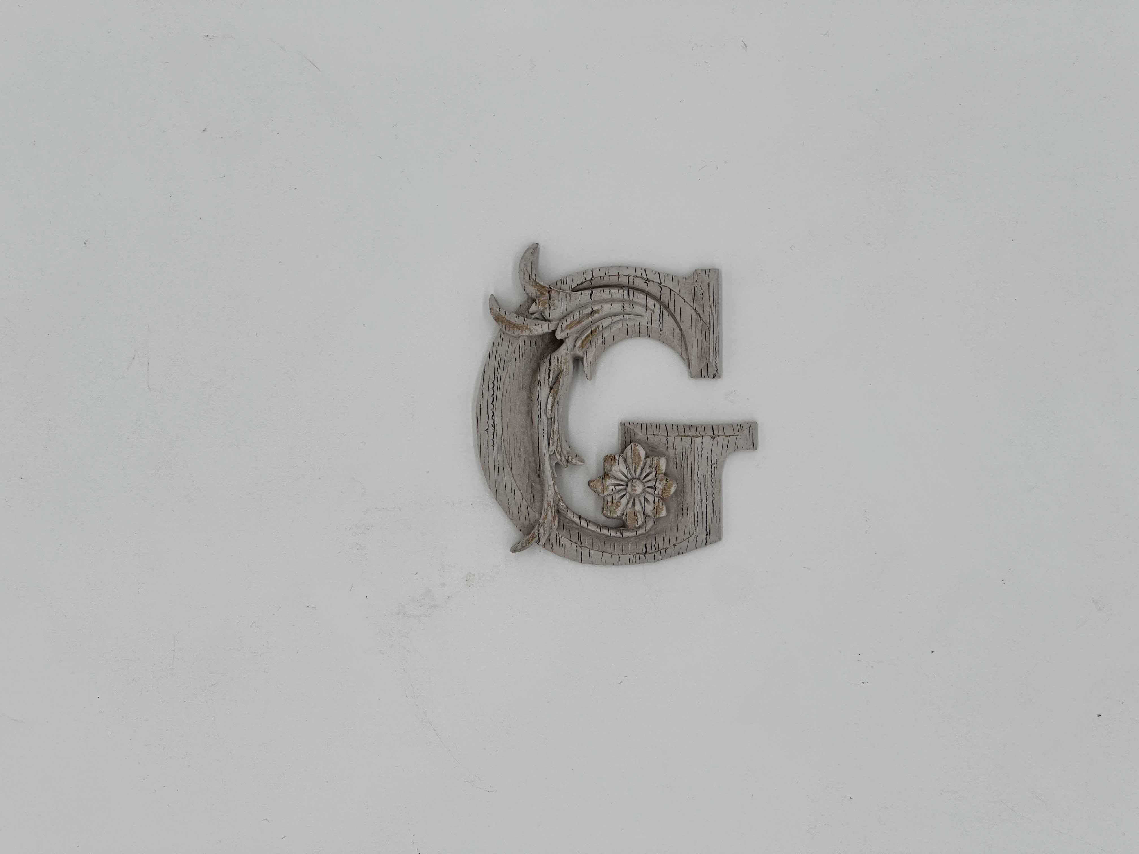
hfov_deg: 25.3
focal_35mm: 77
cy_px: 427
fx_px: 2534
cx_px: 570
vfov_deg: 19.1
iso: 32
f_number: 2.8
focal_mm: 9
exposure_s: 1/567
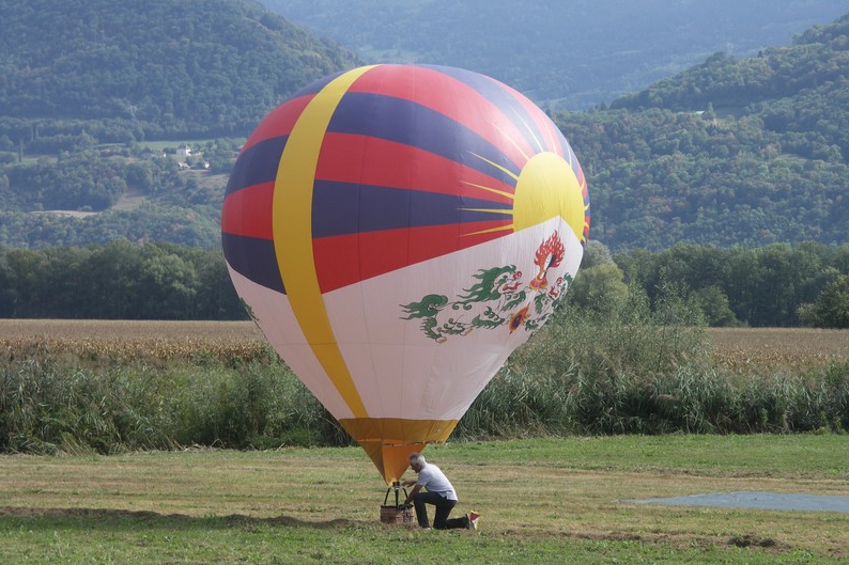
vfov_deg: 9.0
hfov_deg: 13.5
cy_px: 293
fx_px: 3584
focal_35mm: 152
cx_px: 422
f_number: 4
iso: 50
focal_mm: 37.5
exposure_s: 1/250
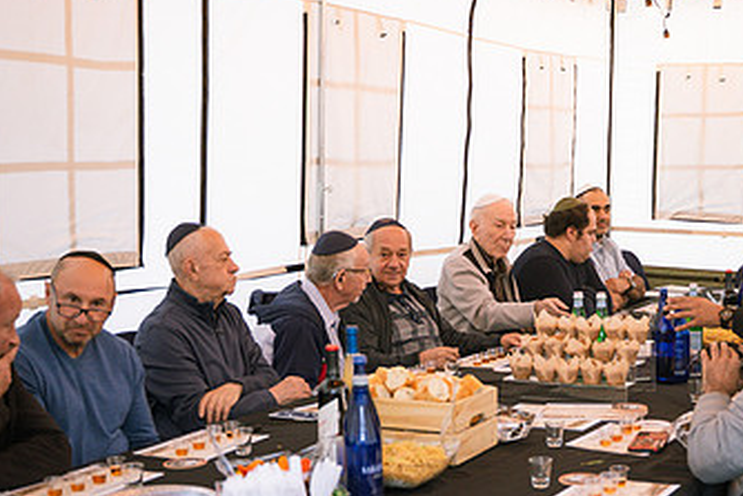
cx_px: 532
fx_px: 1218
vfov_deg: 22.8
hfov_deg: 33.4
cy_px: 379
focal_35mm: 59
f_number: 2.8
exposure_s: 1/160
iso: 1250
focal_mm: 34
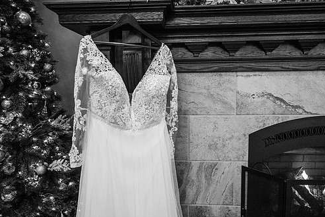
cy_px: 121
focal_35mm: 29
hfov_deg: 63.6
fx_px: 262
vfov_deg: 44.9
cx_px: 171
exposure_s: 1/250
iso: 1250
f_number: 2.8
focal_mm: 24
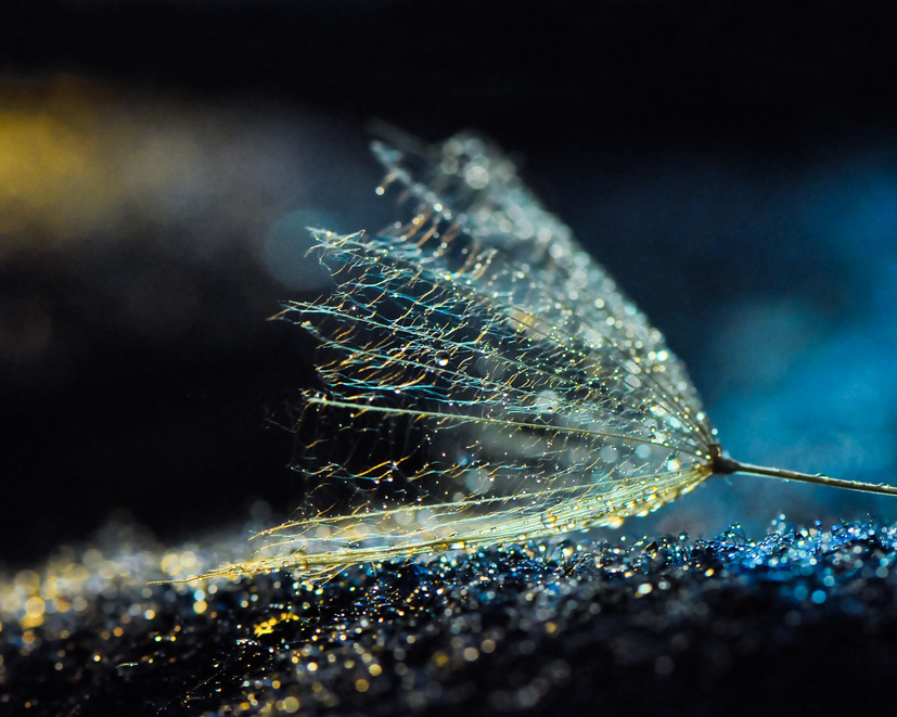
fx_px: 4739
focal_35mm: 179
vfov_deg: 8.7
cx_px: 495
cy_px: 359
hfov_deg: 10.8
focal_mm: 105
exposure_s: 1/250
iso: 3200
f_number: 8
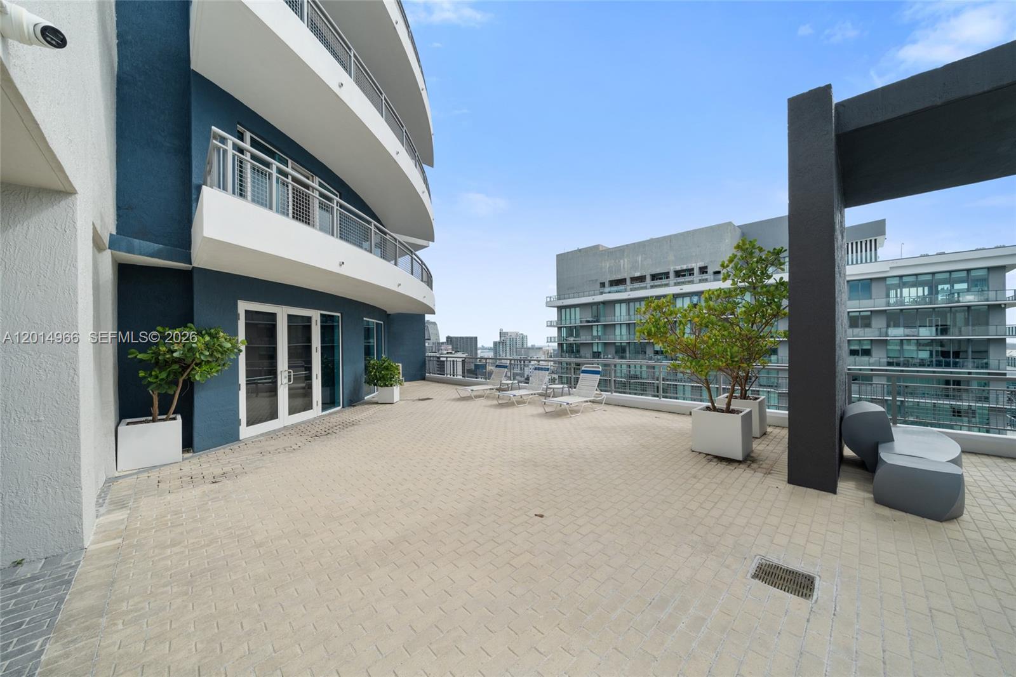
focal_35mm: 12
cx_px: 508
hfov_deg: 112.6
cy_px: 338
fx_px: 339
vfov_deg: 90.0
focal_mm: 12
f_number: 9
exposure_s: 1/400
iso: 500
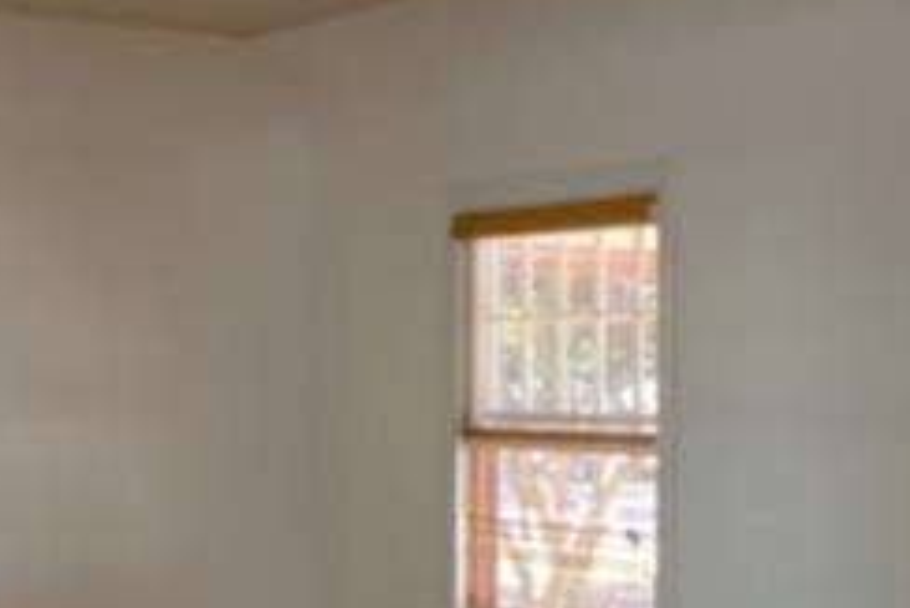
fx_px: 2175
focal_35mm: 86
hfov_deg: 21.2
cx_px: 1216
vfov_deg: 15.9
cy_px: 399
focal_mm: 14
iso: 400
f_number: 10
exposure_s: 1/13
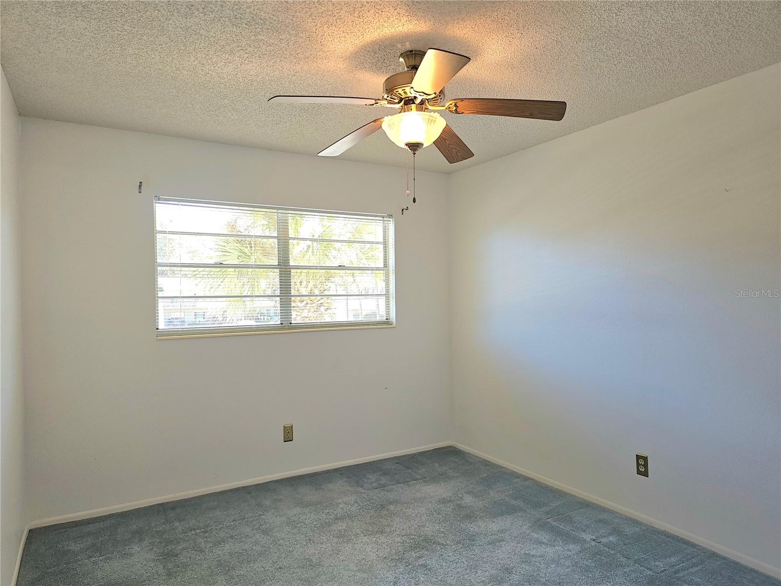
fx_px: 519
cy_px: 293
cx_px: 390
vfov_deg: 58.9
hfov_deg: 73.9
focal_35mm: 23
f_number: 1.7
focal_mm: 6.3
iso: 25
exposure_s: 1/60.2
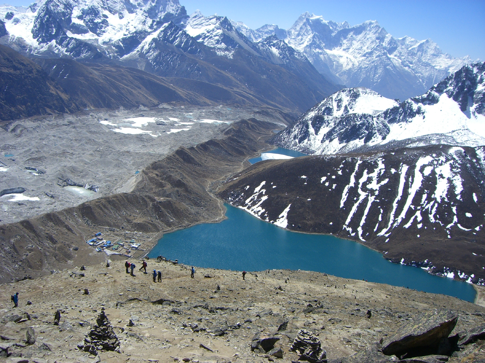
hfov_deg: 49.0
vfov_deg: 37.7
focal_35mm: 38
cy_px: 182
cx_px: 242
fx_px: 532
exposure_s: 1/800
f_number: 4.3
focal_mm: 6.2
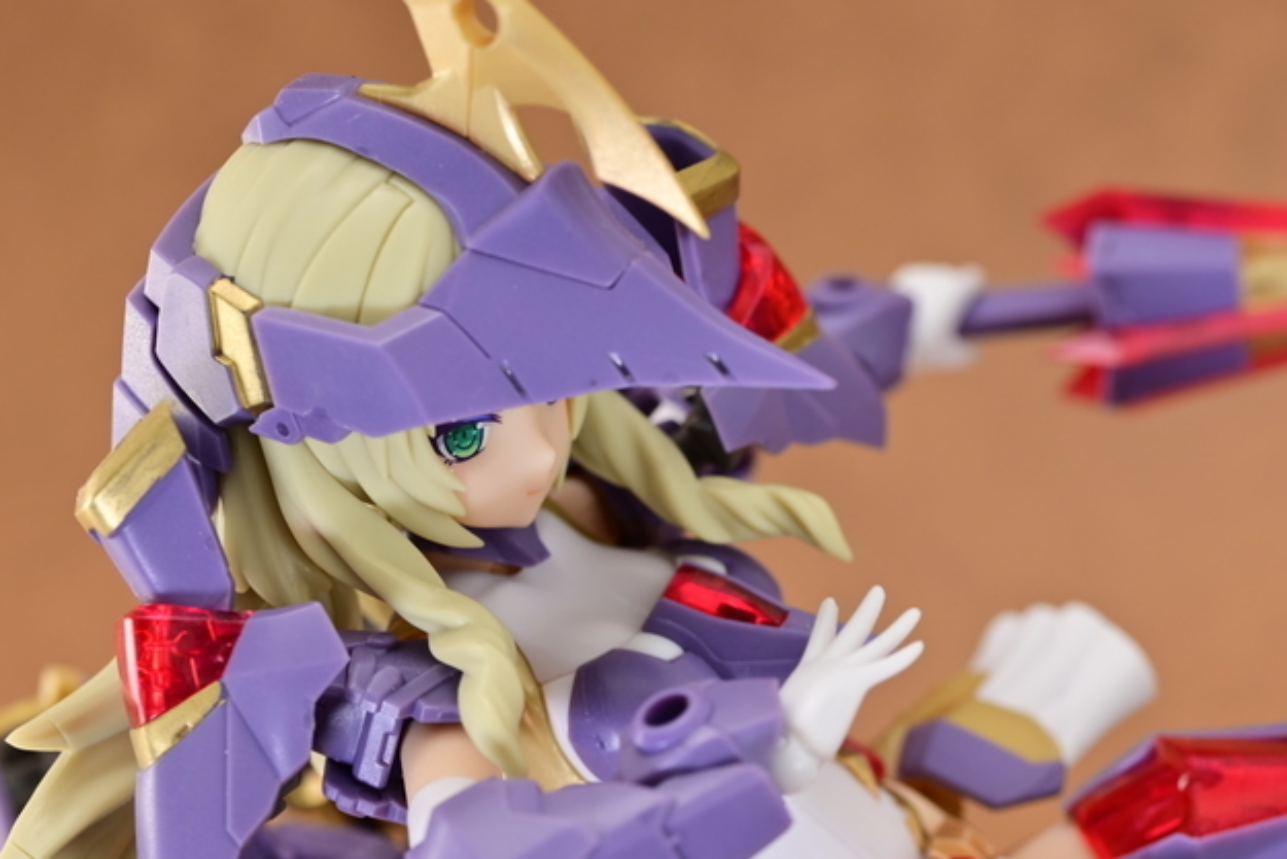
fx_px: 3433
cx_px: 1044
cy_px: 708
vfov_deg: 14.2
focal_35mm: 96
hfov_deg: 21.0
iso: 100
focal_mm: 50
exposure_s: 2.5
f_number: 8
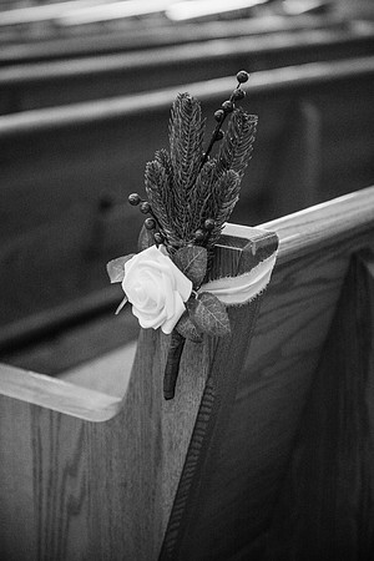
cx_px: 187
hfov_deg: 19.5
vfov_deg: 28.8
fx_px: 1091
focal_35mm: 70
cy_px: 280
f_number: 2.8
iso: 2000
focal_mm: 70
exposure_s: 1/500
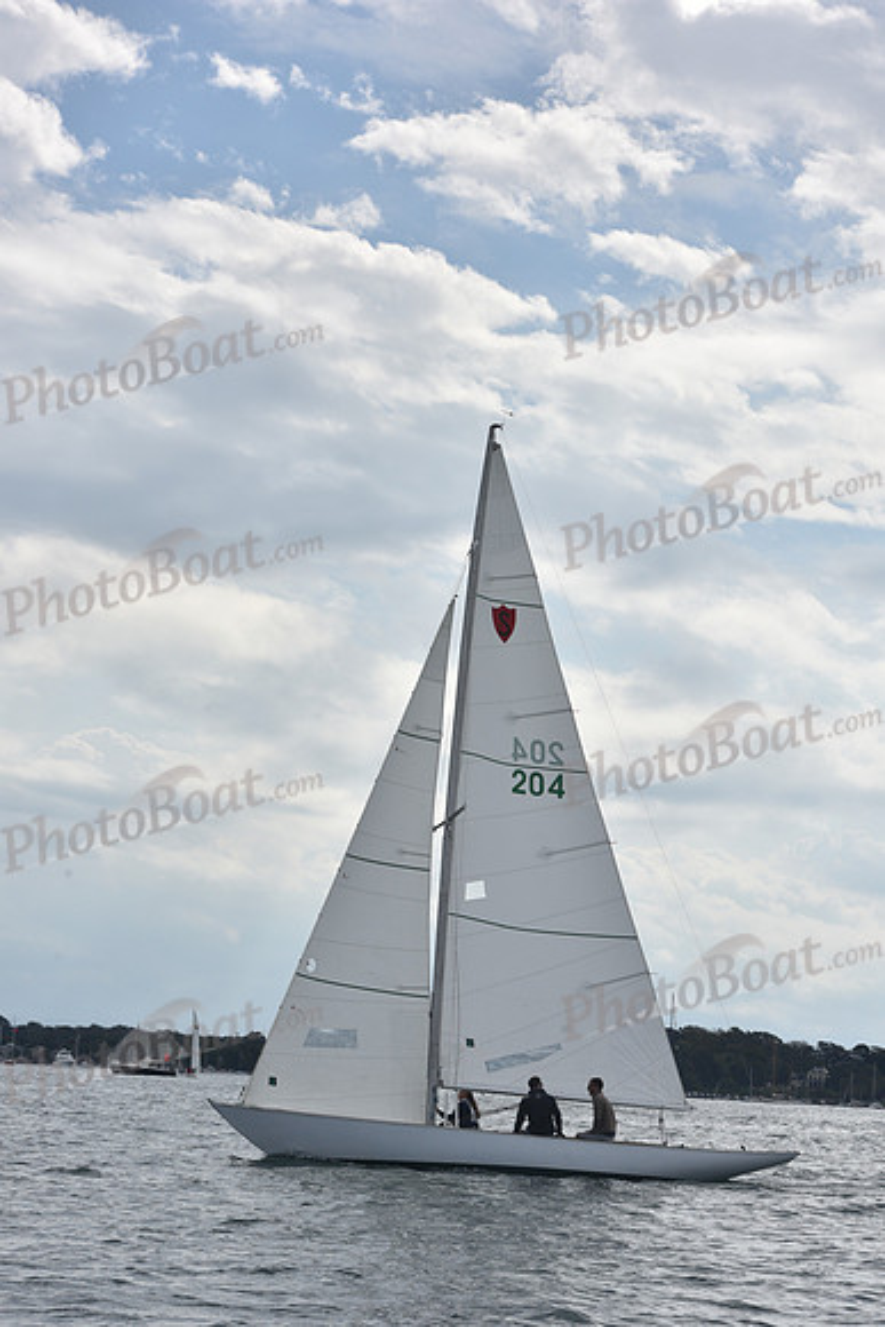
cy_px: 664
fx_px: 3317
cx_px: 442
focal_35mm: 90
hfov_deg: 15.2
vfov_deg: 22.6
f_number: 13
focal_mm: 90
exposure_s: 1/800
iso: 250
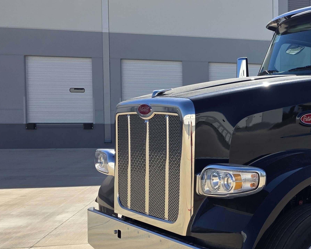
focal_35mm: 50
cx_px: 333
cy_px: 141
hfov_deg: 33.1
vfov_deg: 30.2
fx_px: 460
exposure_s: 1/5608
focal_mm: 6.3
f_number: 1.7
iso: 80
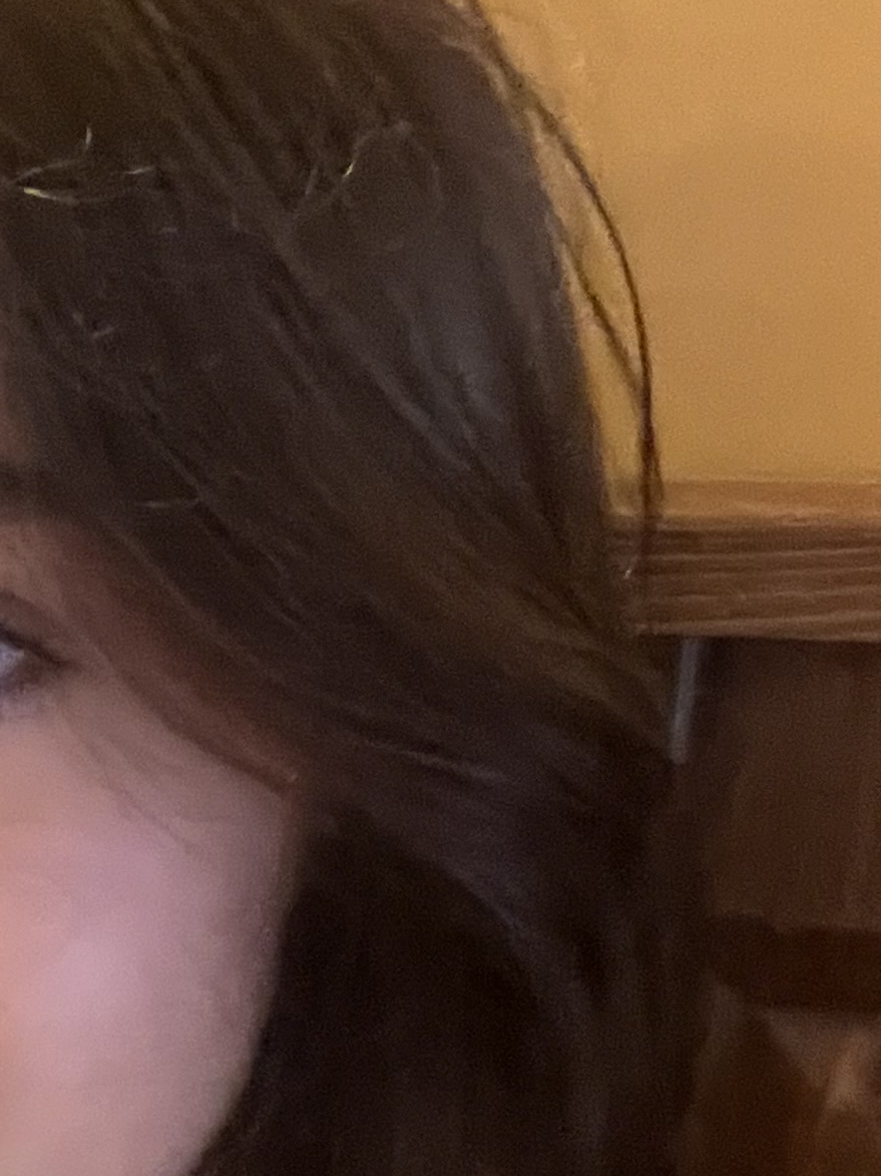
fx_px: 2682
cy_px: 1165
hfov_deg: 17.7
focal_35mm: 79
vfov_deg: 23.7
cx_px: -194
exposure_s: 1/15
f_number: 2.2
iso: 1250
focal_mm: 2.71
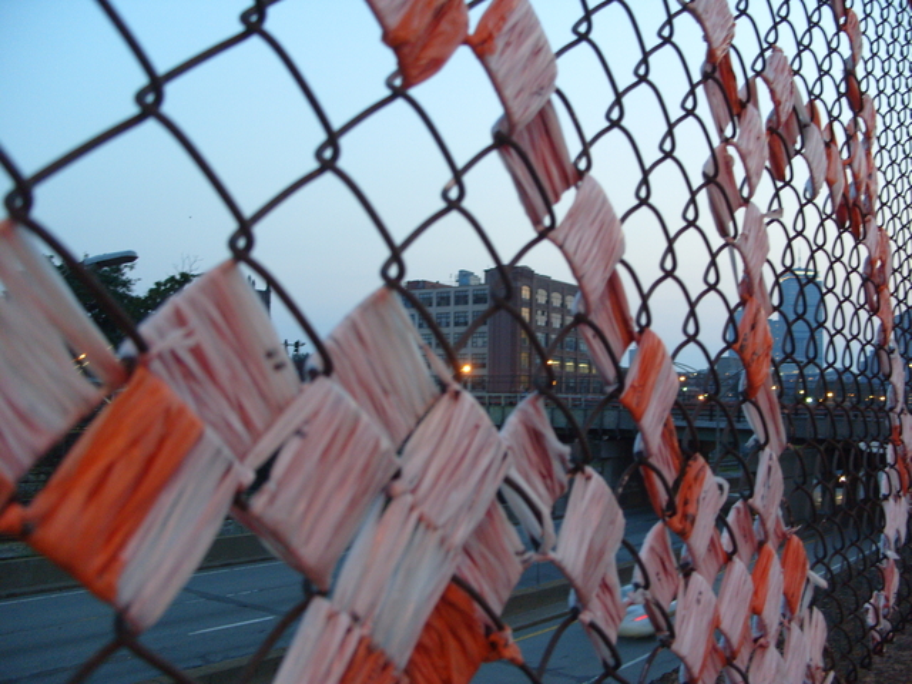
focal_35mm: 35
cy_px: 342
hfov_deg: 52.6
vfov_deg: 40.7
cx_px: 456
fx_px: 922
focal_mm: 7.8
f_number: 2.8
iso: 200
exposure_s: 1/15
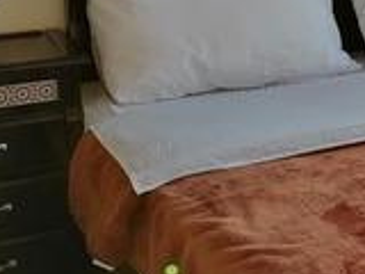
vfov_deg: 13.4
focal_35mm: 108
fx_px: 1139
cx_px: 575
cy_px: -23
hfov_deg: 16.3
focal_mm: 5.3
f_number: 1.8
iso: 50
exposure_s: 1/100
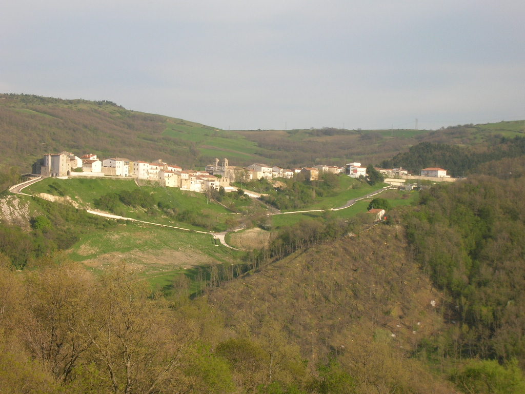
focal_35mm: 102
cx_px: 262
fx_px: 1547
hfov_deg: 19.3
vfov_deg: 14.5
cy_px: 197
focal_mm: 17.1
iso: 50
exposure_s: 1/82.4
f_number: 8.2
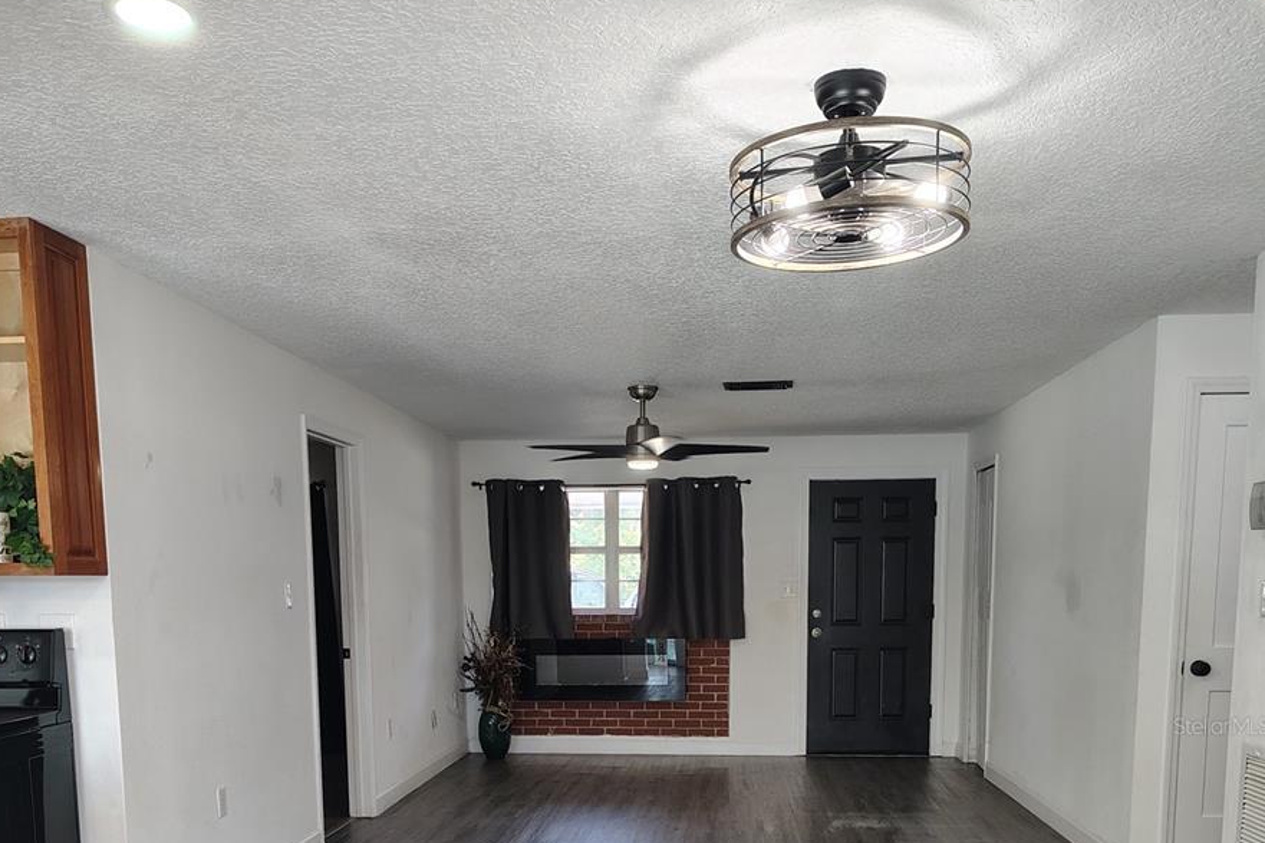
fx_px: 1194
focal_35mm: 34
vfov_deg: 36.9
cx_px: 629
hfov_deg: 55.8
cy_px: 725
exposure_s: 1/120
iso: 623
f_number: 1.8
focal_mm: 5.56
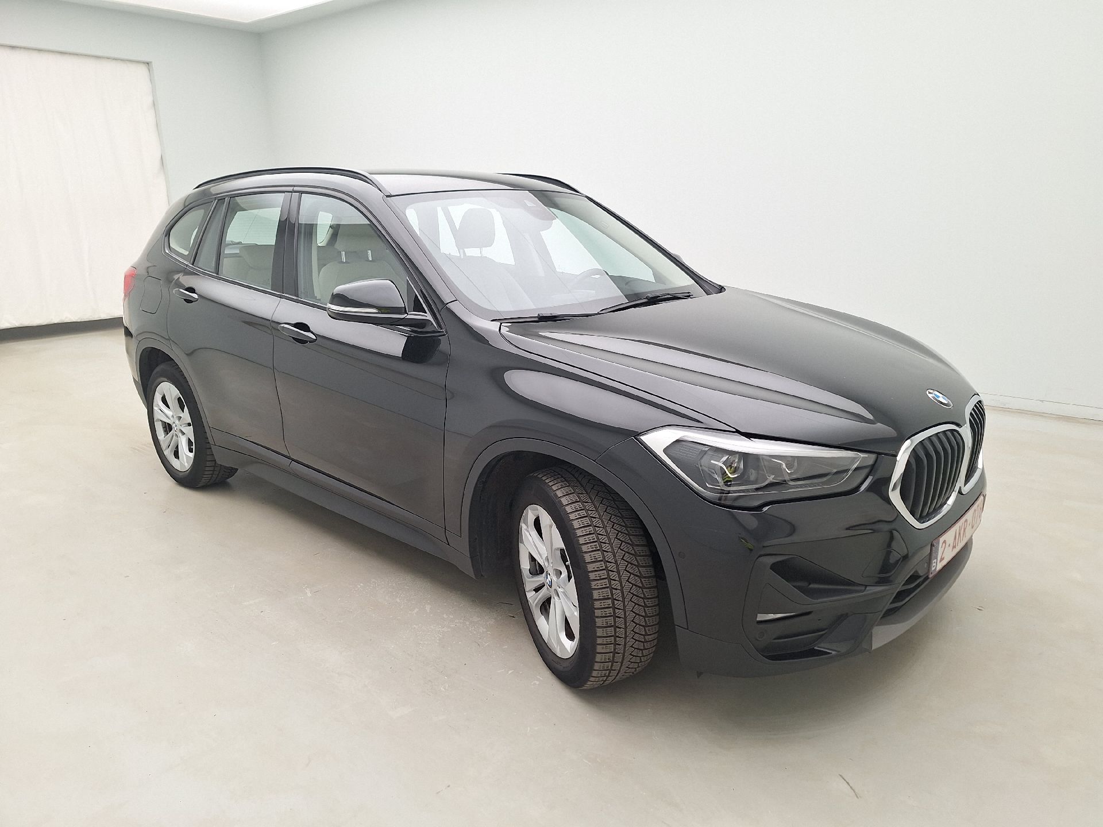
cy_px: 414
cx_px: 552
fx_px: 733
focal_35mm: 23
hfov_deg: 73.9
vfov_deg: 58.9
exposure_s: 1/100
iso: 64
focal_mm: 5.54
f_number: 1.8
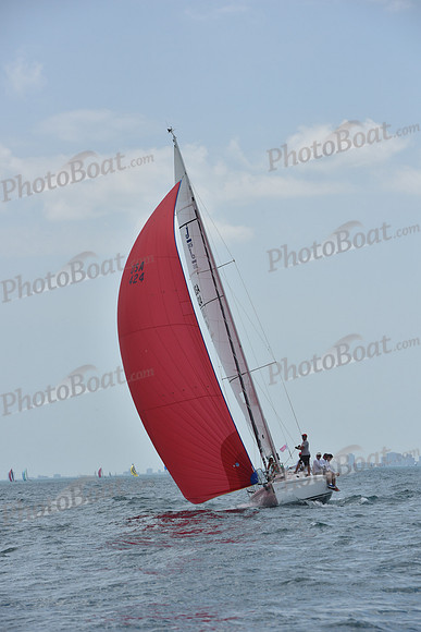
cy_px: 316
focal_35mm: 150
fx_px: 2629
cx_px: 210
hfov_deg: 9.2
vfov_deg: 13.7
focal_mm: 150
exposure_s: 1/1250
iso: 250
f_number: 9
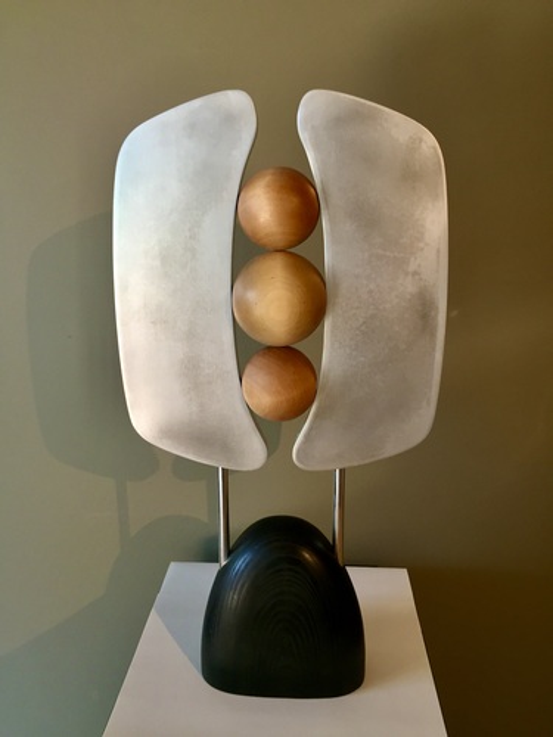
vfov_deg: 61.7
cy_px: 368
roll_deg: +1.3
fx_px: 618
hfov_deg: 48.2
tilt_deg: -13.8
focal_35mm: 29
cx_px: 276
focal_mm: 4.15
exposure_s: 1/30
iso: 80
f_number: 2.2
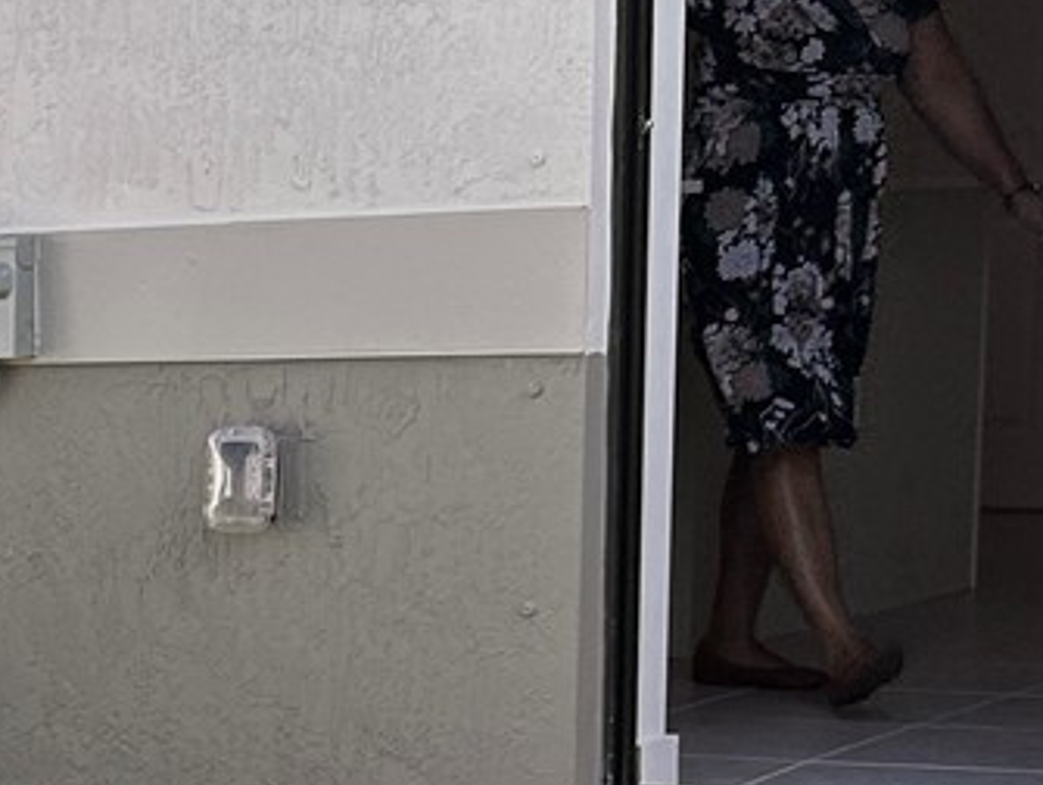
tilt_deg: -14.5
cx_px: -218
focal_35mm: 124
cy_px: 1178
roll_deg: +2.6
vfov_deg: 11.5
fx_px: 3740
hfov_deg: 15.3
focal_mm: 5.7
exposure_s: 1/2083
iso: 50
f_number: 1.5
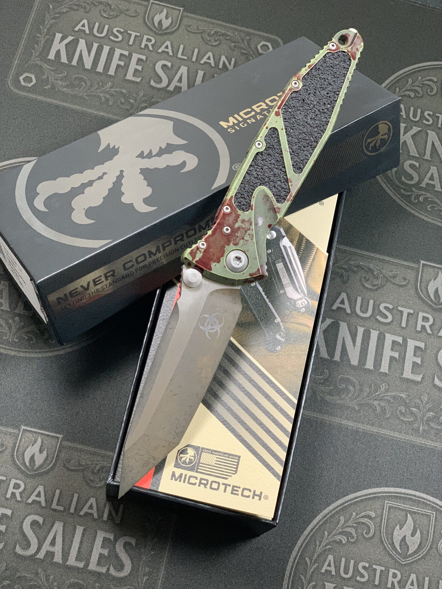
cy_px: 294
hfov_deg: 28.0
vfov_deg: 36.8
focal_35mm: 52
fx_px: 885
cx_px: 221
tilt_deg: -68.9
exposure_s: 1/60
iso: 400
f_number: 2.4
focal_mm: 6
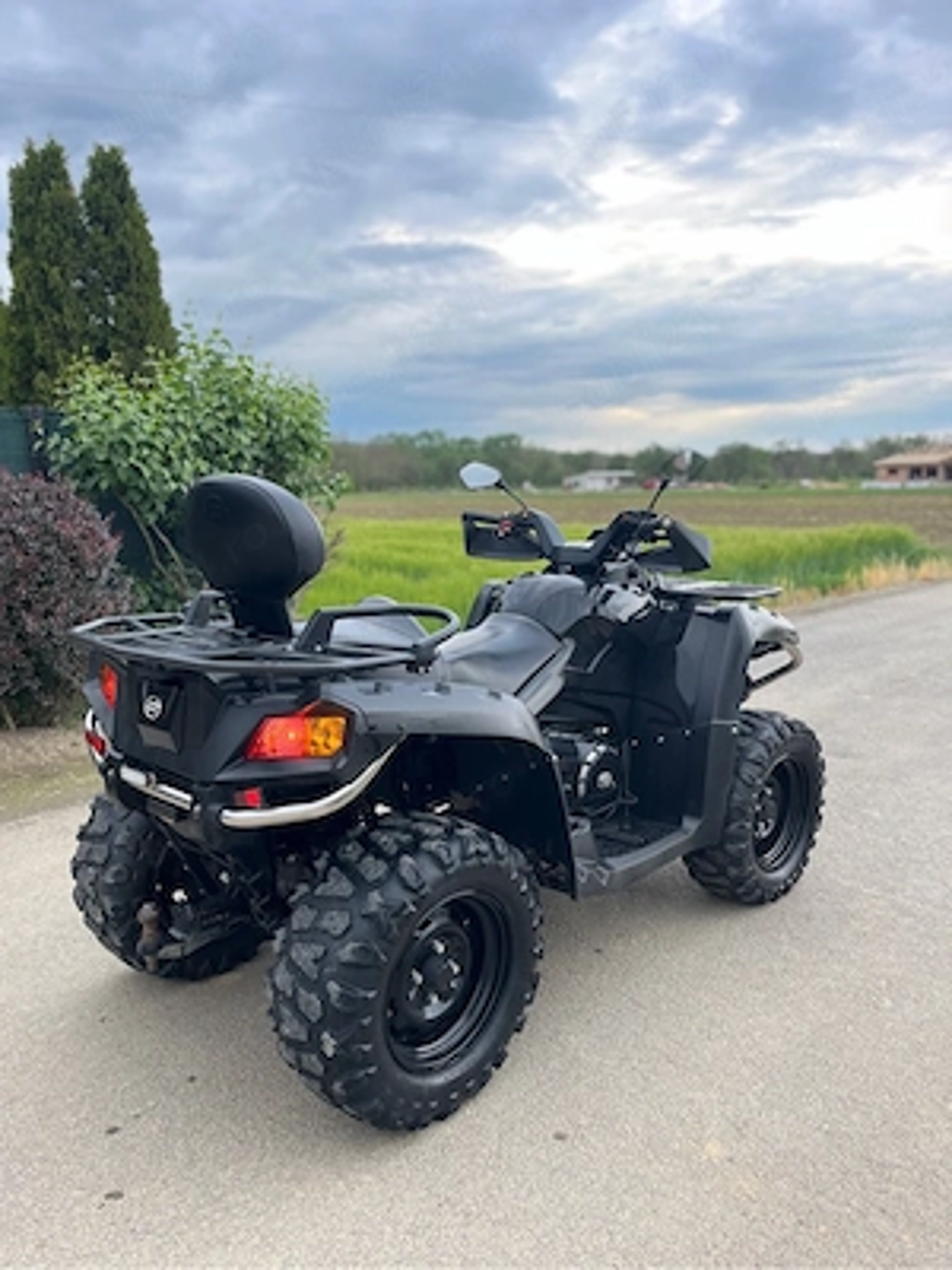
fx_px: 953
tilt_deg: -9.6
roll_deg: +2.5
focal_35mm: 26
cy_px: 635
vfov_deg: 67.3
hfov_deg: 53.1
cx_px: 476
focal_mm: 5.1
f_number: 1.6
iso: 64
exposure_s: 1/172
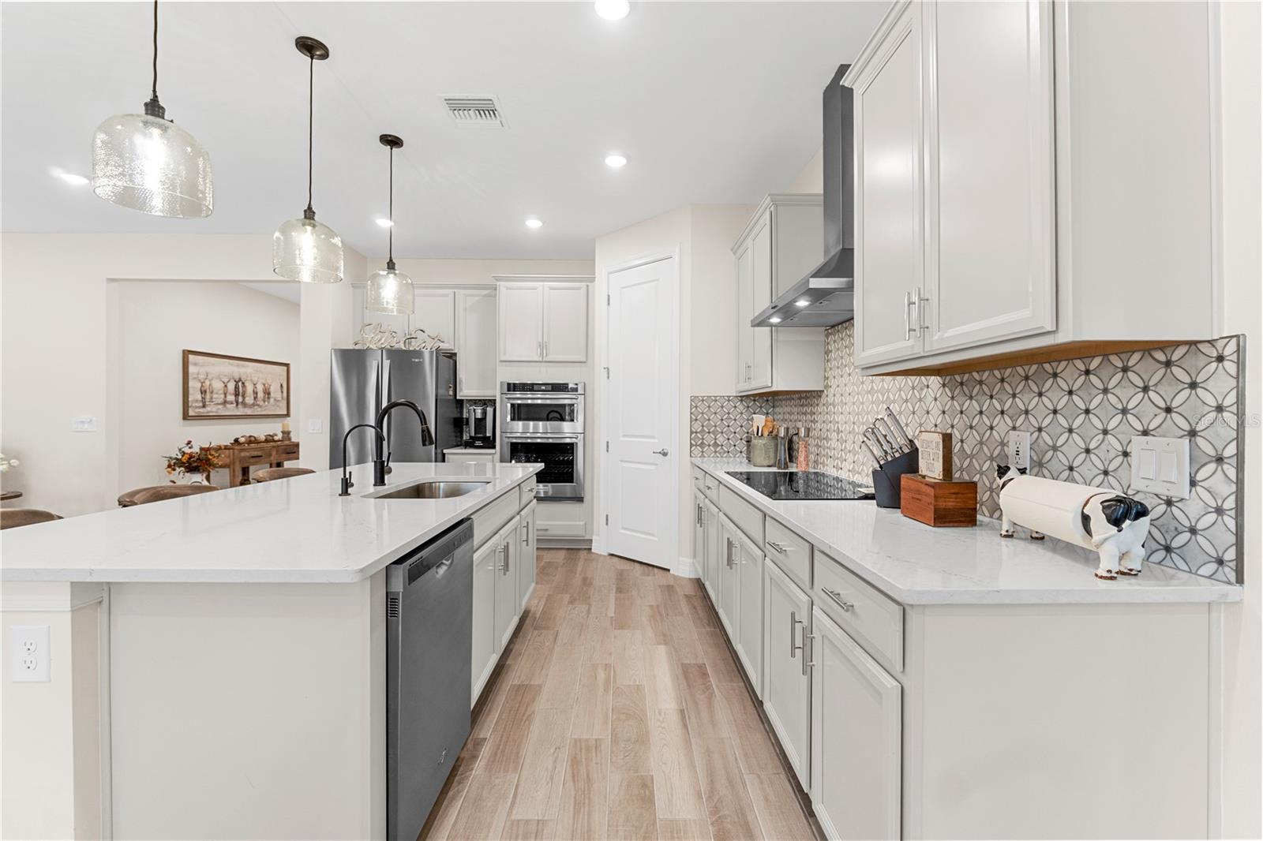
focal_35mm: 15
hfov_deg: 100.4
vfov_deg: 77.3
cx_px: 632
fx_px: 526
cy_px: 420
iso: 800
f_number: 5
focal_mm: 10
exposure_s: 1/30
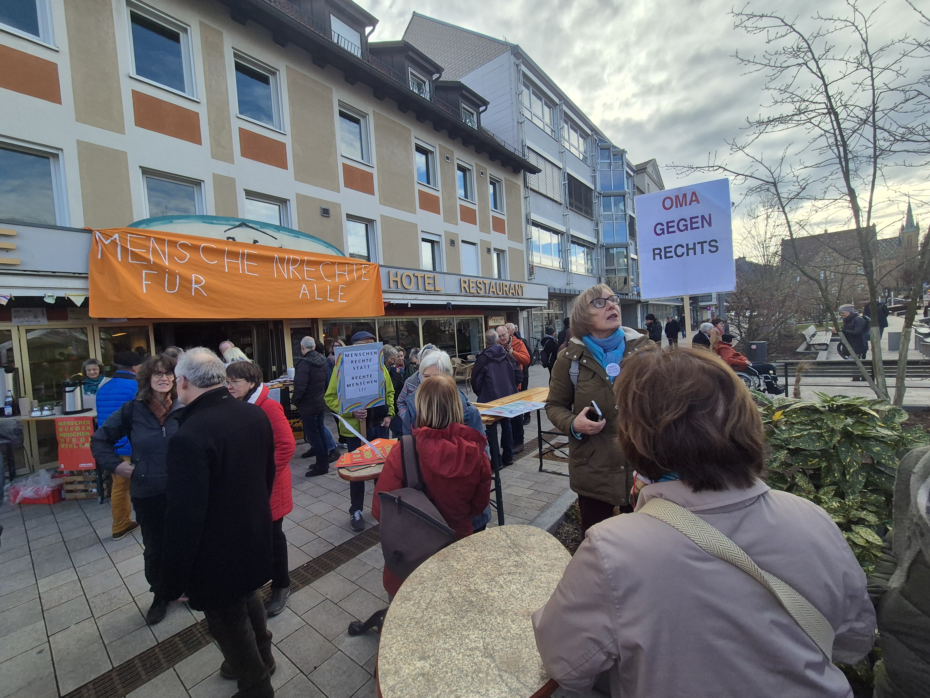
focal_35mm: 13
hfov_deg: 106.2
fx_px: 349
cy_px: 349
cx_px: 465
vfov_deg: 89.9
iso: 50
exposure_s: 1/806
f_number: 2.2
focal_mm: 2.2
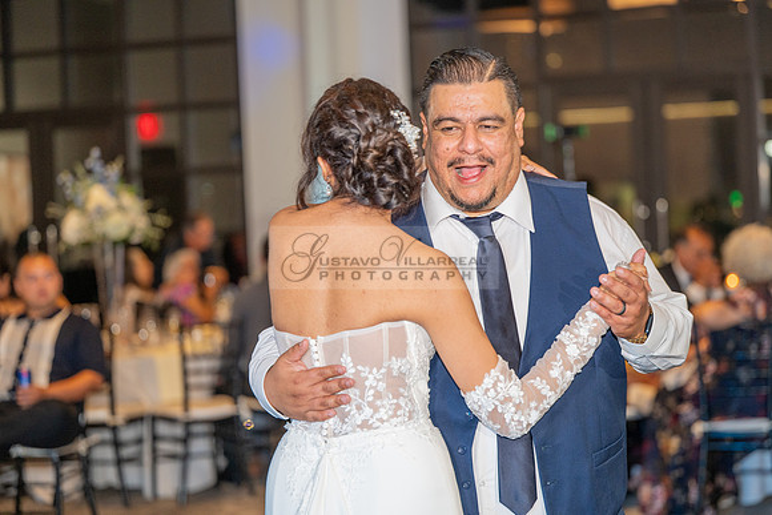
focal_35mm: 91
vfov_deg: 15.0
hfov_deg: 22.4
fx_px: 1952
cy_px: 258
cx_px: 386
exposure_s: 1/125
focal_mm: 91
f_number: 2.8
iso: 1000
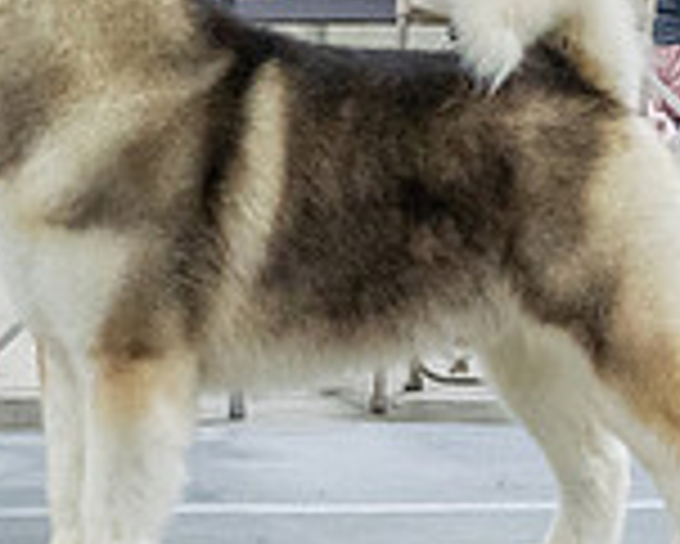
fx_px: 5921
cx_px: 11
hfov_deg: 6.6
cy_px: -18
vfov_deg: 5.3
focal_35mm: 294
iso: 6400
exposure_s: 1/320
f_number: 3.2
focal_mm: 70
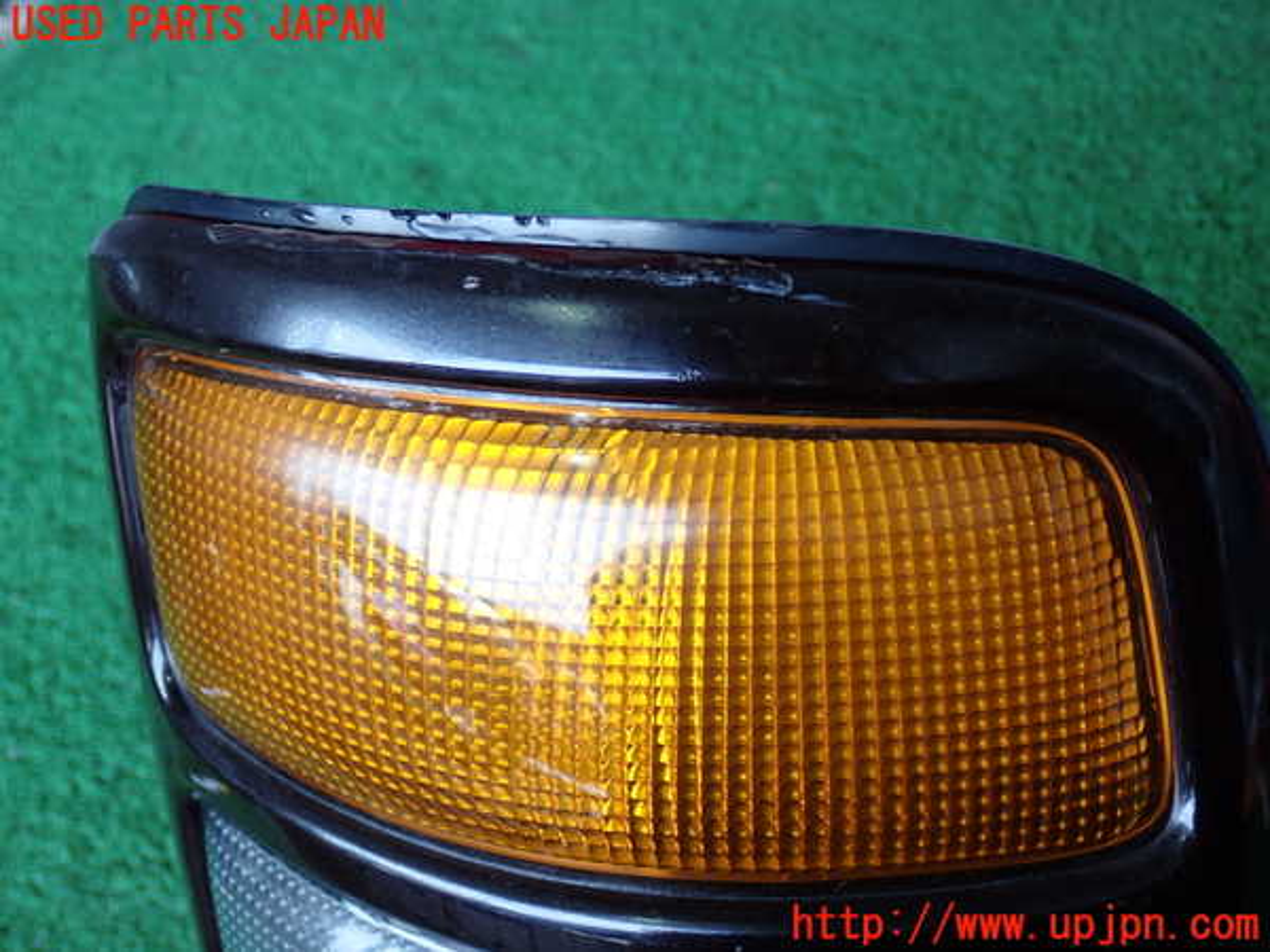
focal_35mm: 47
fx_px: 1724
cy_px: 476
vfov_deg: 30.9
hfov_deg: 40.4
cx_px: 635
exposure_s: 1/100
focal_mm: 8.4
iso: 160
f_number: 3.1
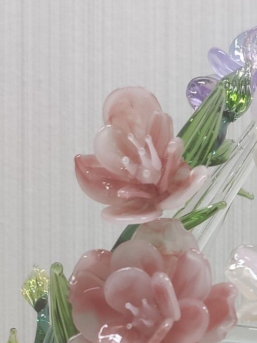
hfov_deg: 13.7
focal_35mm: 105
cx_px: 297
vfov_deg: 17.4
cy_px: 469
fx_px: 1039
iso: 169
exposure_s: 1/100
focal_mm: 4.77
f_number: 1.75
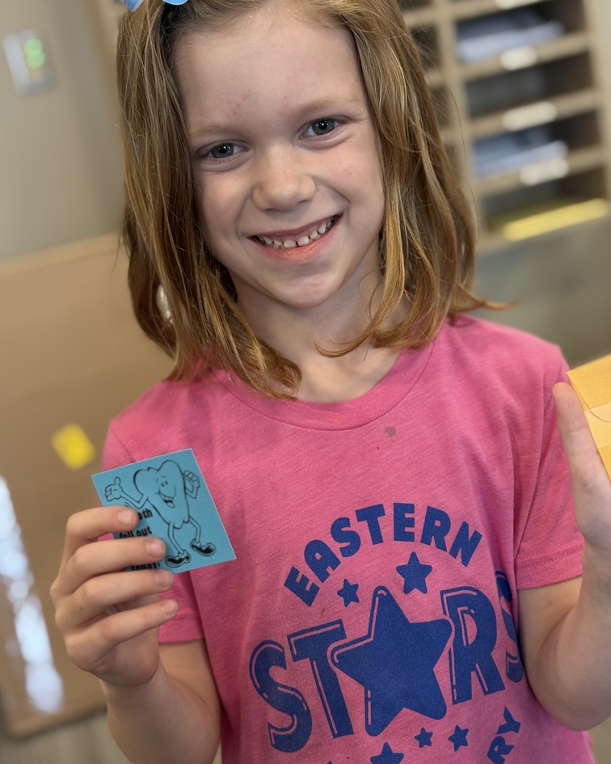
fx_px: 1243
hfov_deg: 27.6
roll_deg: +12.3
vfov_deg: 34.1
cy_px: 361
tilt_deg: -15.4
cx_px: 310
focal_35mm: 55
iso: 64
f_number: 1.6
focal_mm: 5.96
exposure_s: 1/60
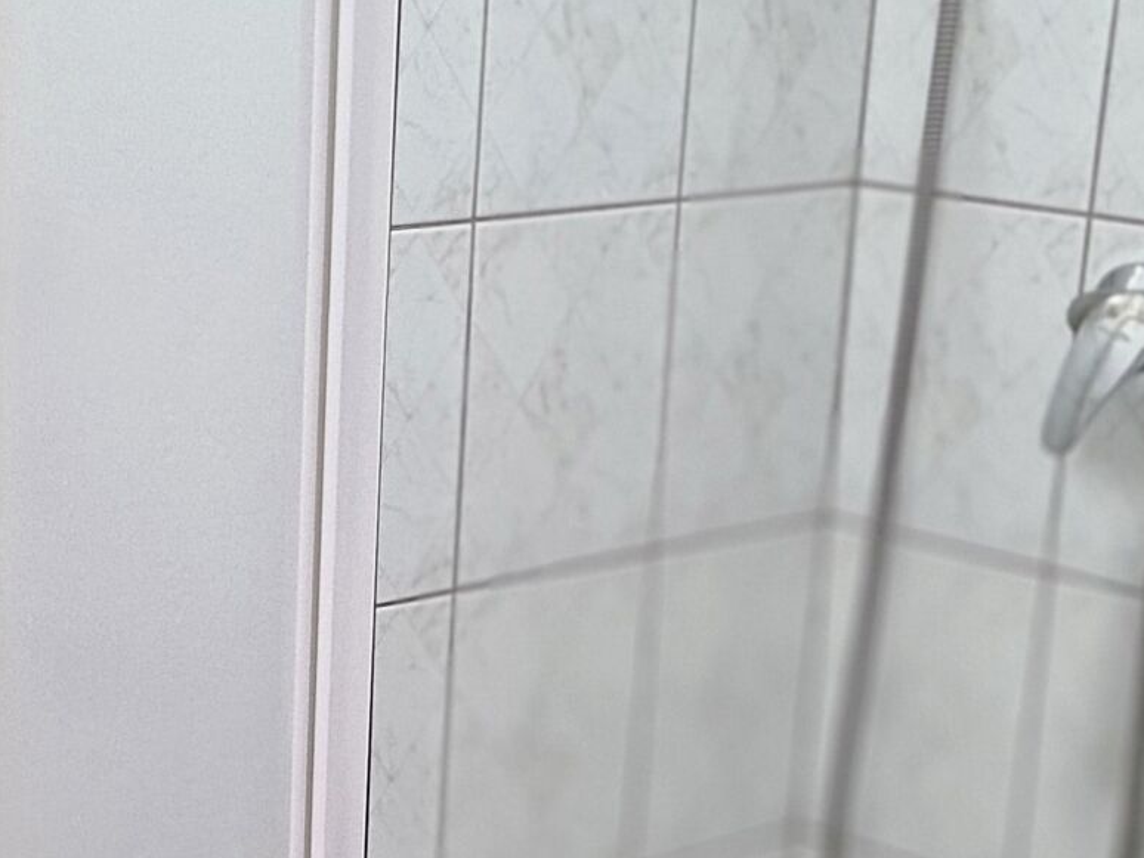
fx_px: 3108
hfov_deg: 20.6
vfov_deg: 15.4
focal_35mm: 94
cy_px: 862
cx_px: 198
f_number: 1.8
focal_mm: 5.4
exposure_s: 1/100
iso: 250
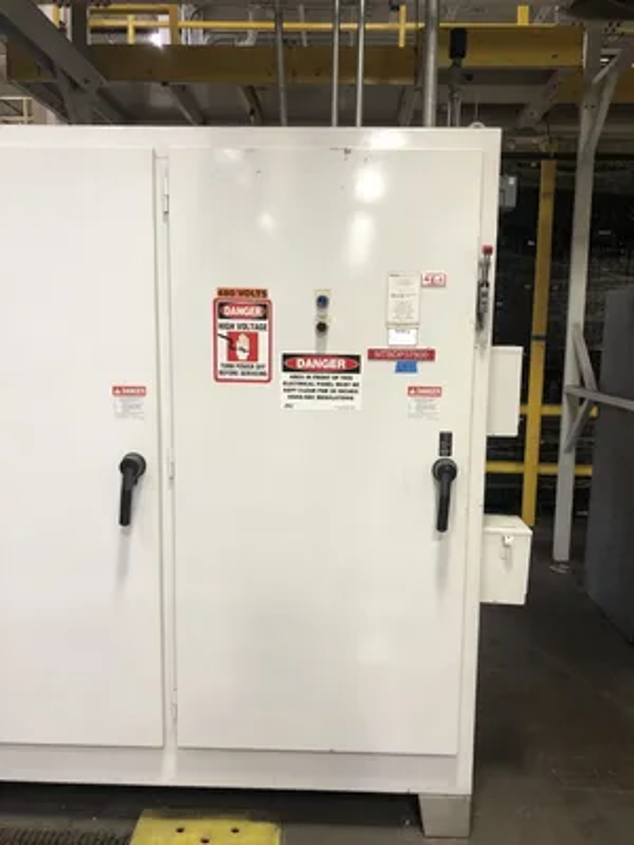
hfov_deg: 49.7
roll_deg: -1.7
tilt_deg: -6.8
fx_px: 684
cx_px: 317
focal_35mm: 28
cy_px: 422
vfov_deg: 63.4
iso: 40
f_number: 1.8
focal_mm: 3.99
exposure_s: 1/15
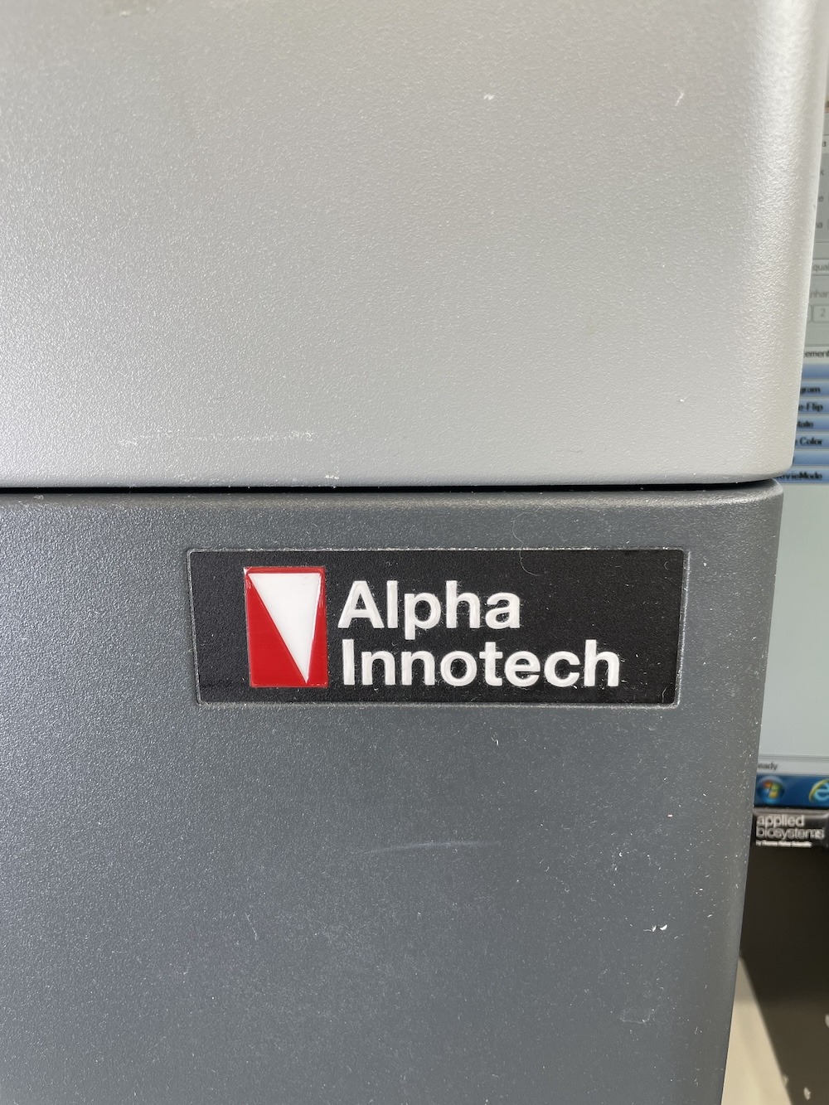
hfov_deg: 53.1
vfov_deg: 67.3
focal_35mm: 26
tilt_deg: -22.9
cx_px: 414
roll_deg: +2.2
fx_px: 830
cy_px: 552
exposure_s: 1/100
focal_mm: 4.2
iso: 40
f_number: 1.6
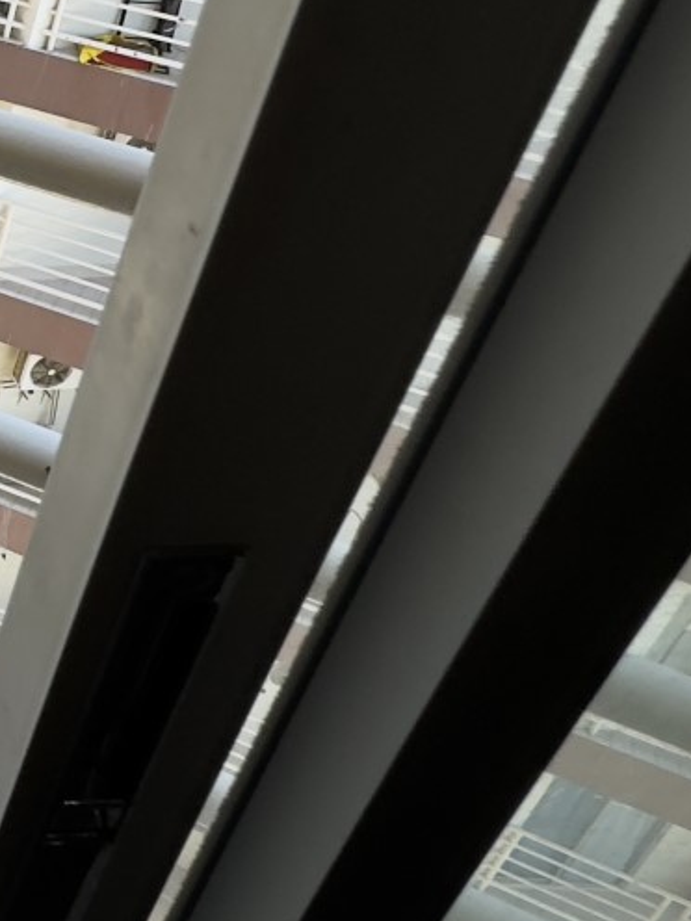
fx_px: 1544
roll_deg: -0.9
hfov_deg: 18.9
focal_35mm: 58
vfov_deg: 32.6
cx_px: -575
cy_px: 232
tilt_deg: -34.8
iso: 40
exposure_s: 1/518
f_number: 2.2
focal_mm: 2.22
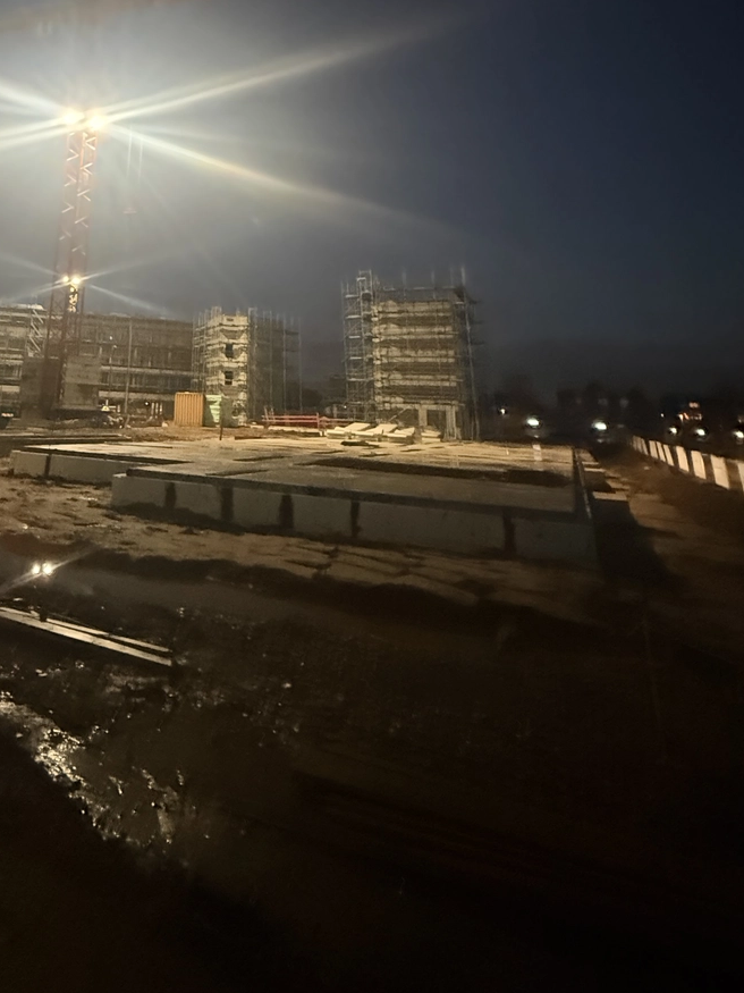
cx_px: 179
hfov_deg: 54.0
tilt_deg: +20.5
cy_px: 177
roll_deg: -2.6
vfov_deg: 64.3
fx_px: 688
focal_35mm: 24
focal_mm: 2.22
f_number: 2.2
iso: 1600
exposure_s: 1/39
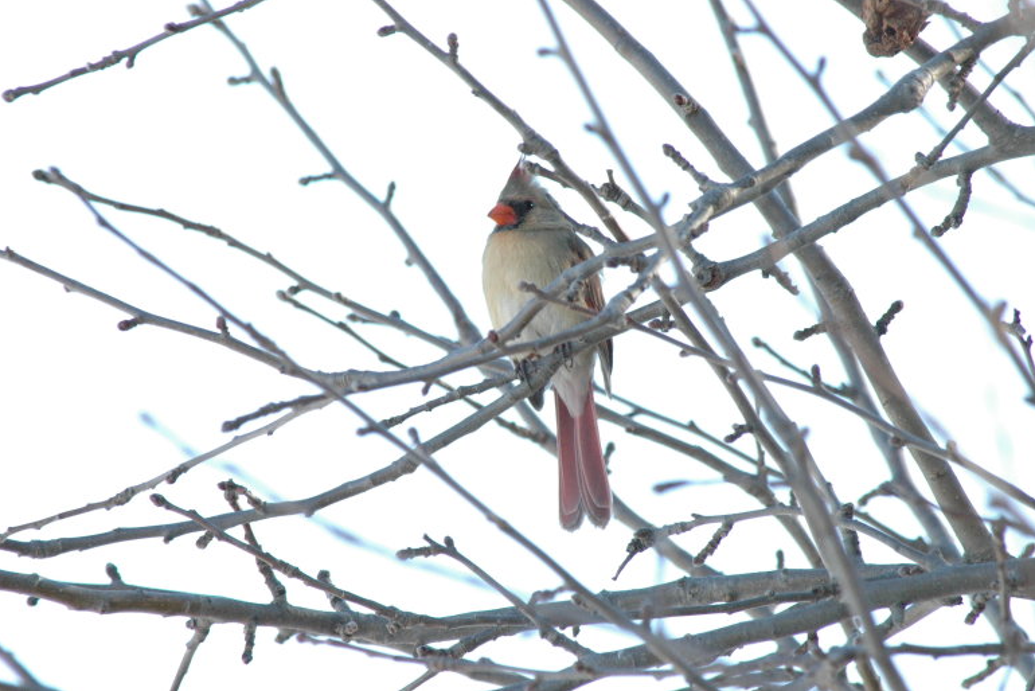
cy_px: 346
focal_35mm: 755
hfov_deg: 2.7
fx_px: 21713
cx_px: 519
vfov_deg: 1.8
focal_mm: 500
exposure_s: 1/250
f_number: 11
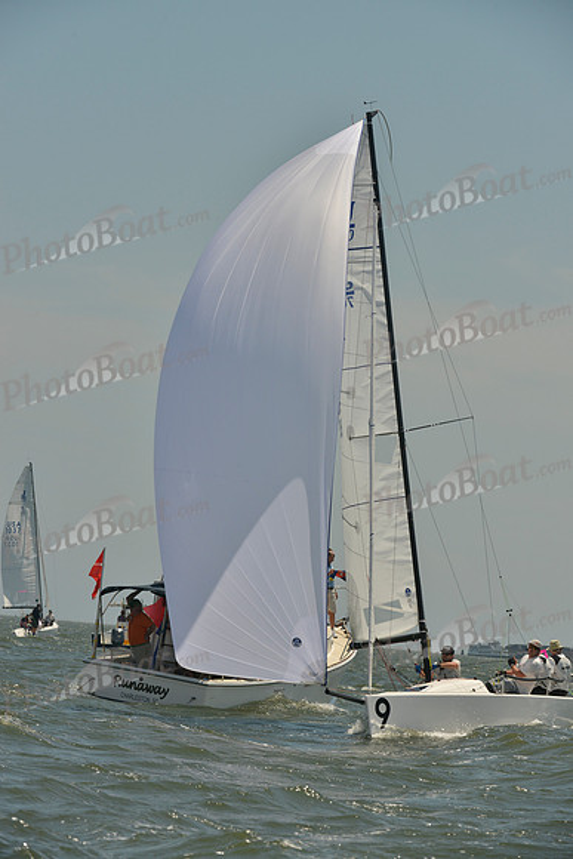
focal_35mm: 210
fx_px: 5010
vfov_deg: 9.8
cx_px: 286
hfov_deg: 6.5
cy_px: 430
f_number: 11
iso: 280
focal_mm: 210
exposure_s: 1/1250
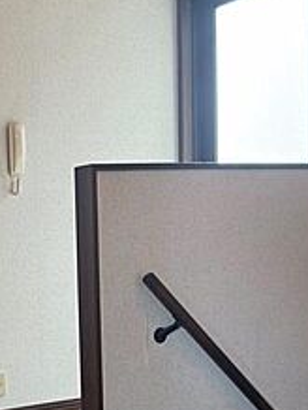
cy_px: 340
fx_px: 781
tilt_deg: -5.3
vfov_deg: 28.6
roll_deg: +3.1
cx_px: -60
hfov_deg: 20.8
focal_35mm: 66
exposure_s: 1/120
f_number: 1.78
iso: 160
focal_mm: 6.76
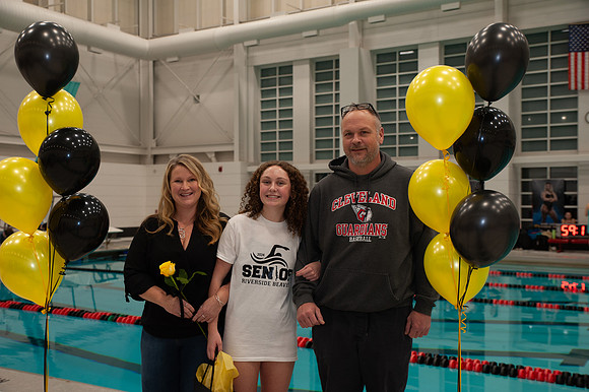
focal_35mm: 40
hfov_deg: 48.5
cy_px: 196
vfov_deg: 33.4
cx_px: 294
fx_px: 654
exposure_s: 1/60
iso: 400
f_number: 5
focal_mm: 40
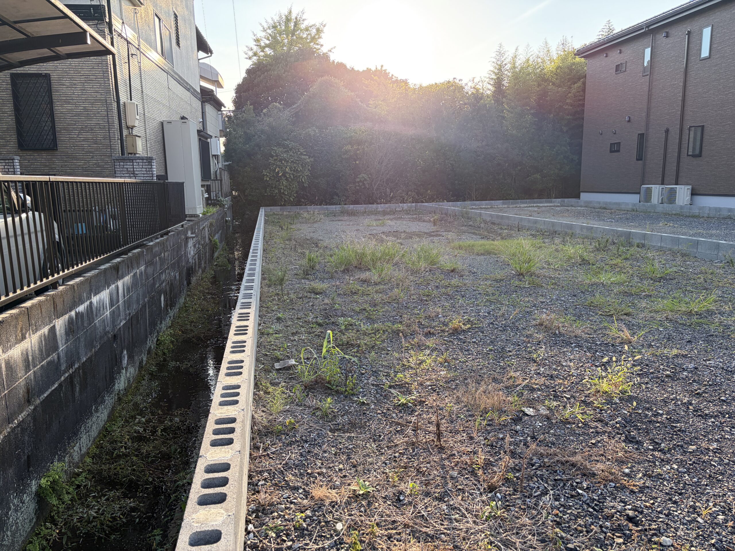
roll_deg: +0.6
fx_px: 552
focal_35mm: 26
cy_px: 276
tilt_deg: -10.4
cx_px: 368
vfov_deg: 53.1
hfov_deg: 67.3
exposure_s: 1/764
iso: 64
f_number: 1.6
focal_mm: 5.96
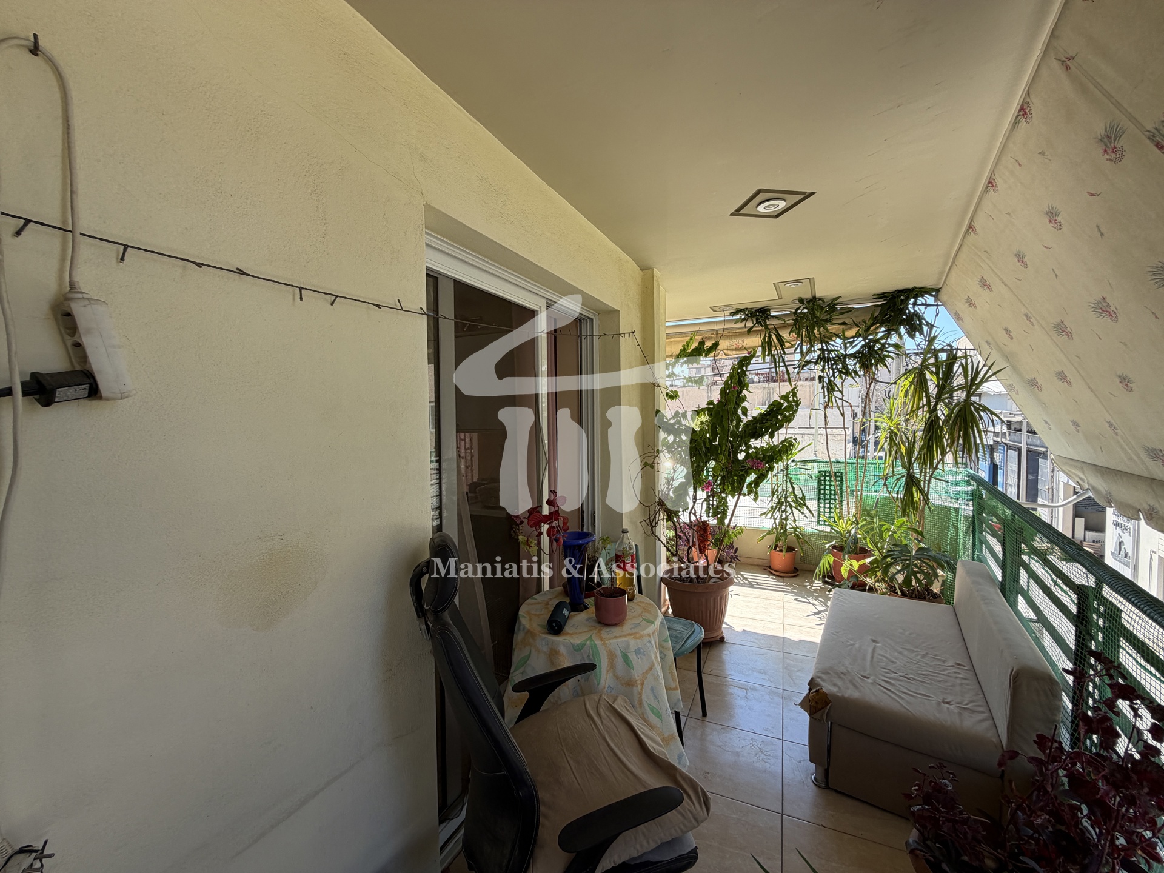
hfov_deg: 102.1
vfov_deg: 85.7
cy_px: 436
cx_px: 582
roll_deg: +1.8
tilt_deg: -4.3
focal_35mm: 14
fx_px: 471
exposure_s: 1/236
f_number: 2.2
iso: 40
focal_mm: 2.22
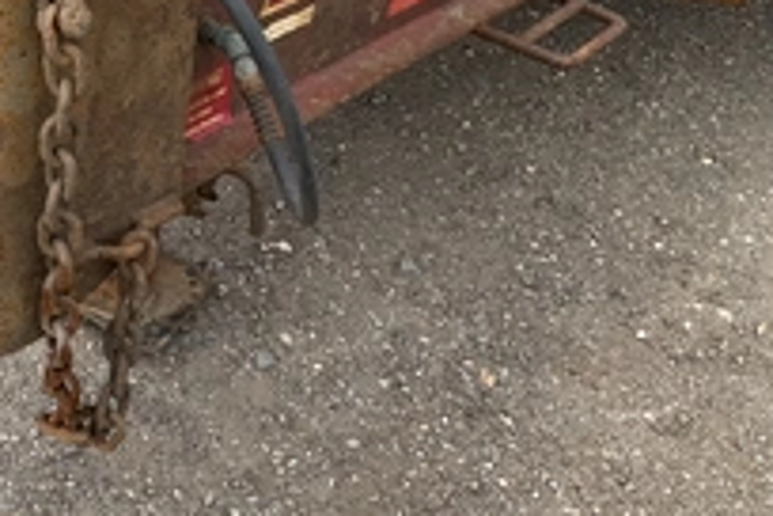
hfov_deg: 31.8
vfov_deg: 22.8
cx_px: 34
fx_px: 1267
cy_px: 125
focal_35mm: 59
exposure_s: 1/574
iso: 25
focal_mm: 3
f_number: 1.8
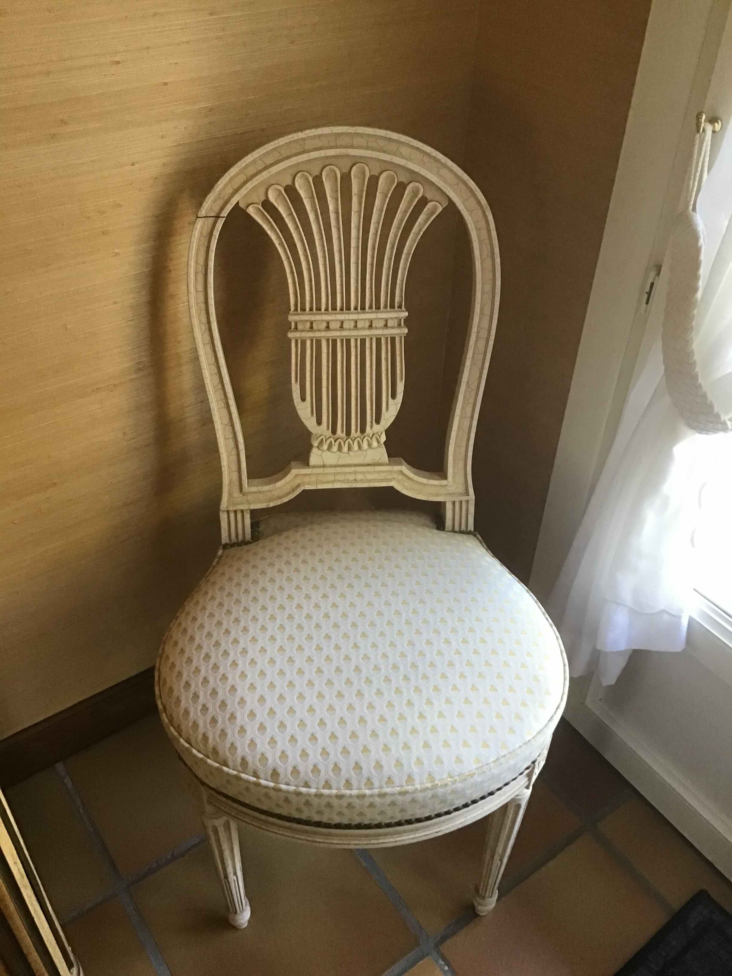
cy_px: 488
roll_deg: -1.5
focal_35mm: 31
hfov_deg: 45.4
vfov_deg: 58.4
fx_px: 874
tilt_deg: -41.0
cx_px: 366
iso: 160
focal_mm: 3.3
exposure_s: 1/33
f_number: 2.4
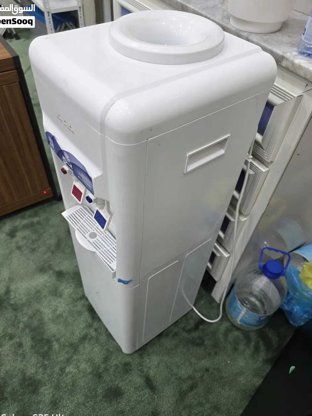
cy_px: 222
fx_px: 300
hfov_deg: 54.9
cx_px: 148
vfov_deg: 69.3
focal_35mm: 25
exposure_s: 1/100
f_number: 1.7
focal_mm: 6.3
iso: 160
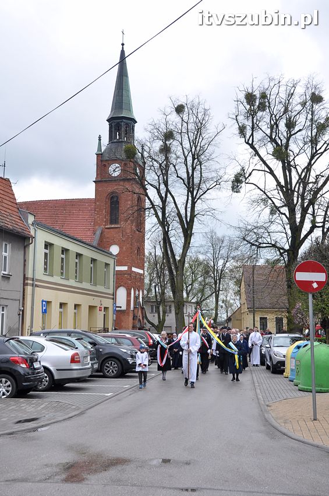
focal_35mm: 42
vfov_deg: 46.4
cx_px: 164
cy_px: 248
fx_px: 577
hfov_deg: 31.8
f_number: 9
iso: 320
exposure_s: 1/320
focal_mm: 28
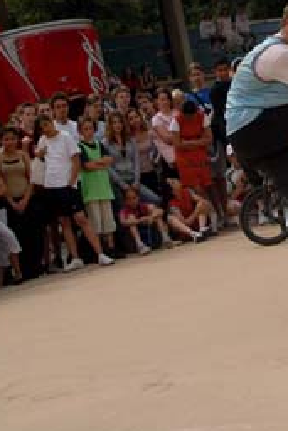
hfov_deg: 11.7
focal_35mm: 116
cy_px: 81
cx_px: 291
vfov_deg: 17.5
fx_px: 1390
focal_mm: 36
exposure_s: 1/500
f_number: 11
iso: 200
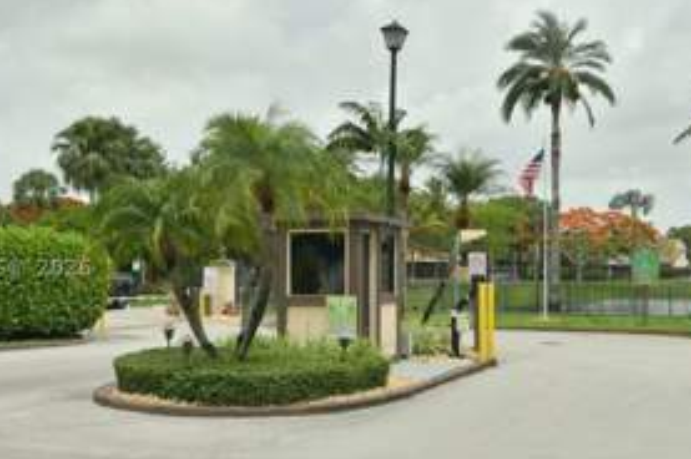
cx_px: 369
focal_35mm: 52
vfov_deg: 25.9
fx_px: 997
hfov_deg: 38.2
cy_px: 266
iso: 100
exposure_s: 1/250
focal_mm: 20
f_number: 8
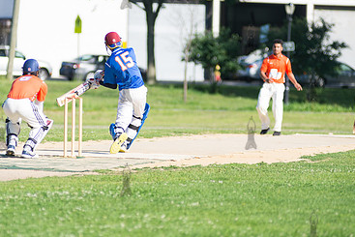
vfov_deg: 4.4
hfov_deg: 6.5
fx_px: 3117
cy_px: 86
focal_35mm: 316
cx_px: 126
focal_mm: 200
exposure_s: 1/2000
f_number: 2.8
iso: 200
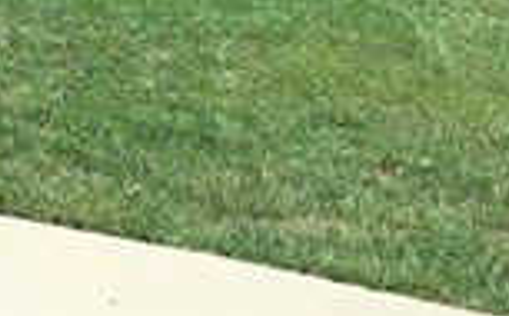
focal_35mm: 129
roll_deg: -2.3
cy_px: -356
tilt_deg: -0.8
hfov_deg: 14.9
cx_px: -279
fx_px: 1786
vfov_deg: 9.3
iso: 32
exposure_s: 1/2326
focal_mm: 4.15
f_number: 2.2
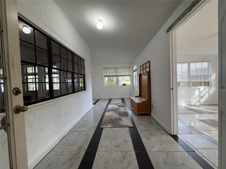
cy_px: 84
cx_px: 113
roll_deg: +2.4
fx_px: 91
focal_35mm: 14
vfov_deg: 85.7
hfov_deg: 102.1
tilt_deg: -1.3
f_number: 2.2
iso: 320
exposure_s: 1/120
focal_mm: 2.22
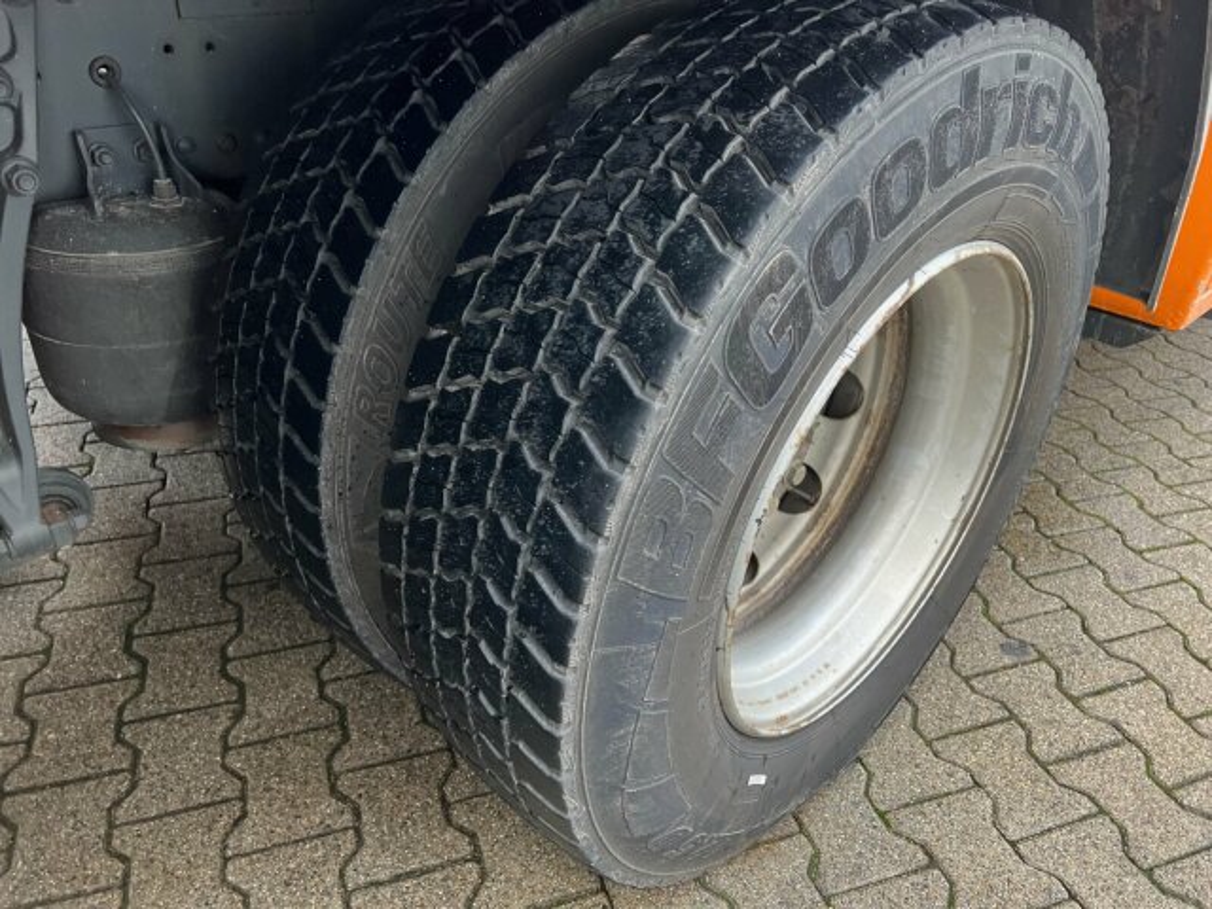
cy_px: 454
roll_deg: -4.8
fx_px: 910
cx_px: 606
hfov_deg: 67.3
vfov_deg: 53.1
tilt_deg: -32.0
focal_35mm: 26
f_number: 1.5
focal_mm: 5.7
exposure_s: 1/108
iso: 125
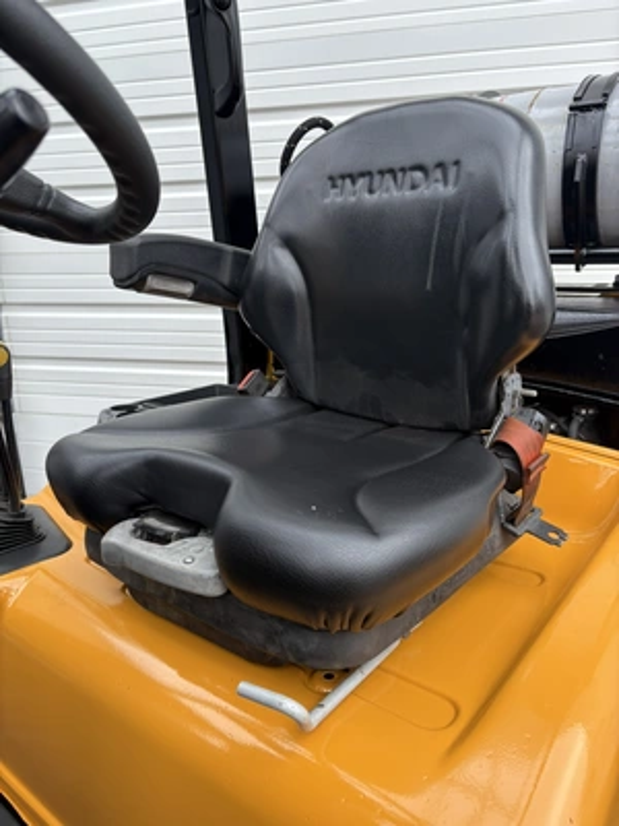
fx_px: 620
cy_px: 413
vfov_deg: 67.3
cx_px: 310
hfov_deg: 53.1
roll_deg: +1.1
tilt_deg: -14.3
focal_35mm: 26
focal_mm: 5.96
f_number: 1.6
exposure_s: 1/215
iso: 40
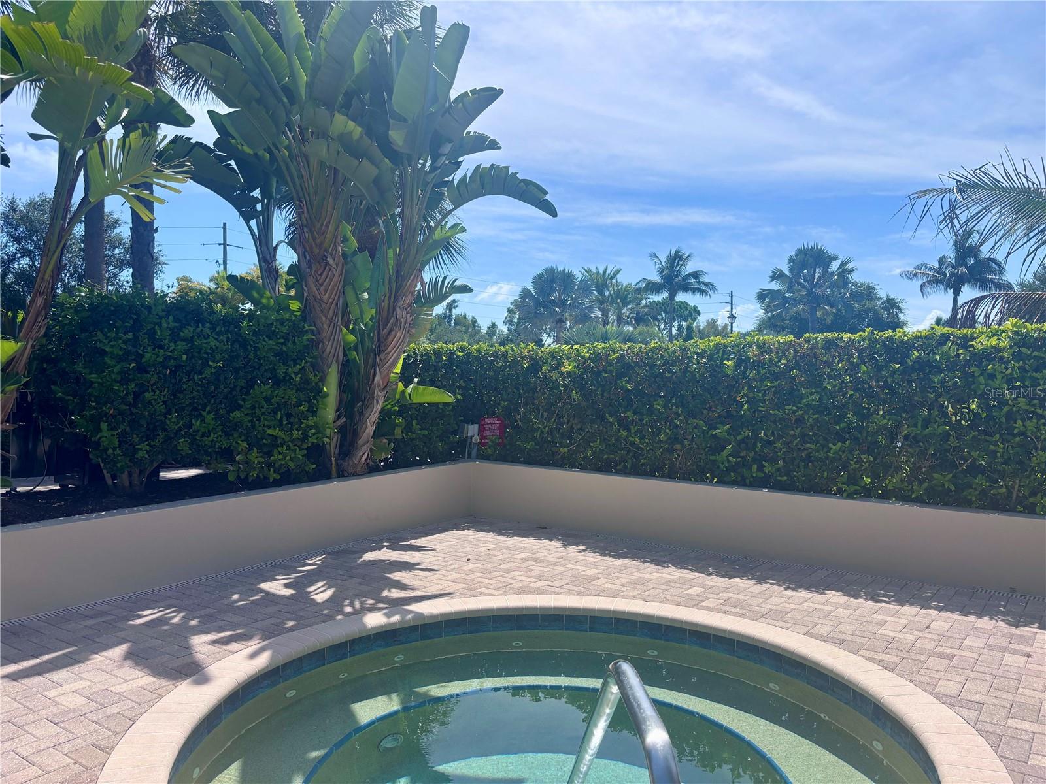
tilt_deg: -1.6
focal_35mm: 26
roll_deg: -0.7
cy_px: 392
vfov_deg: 53.1
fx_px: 786
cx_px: 523
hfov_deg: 67.3
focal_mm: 5.96
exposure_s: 1/4255
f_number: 1.6
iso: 50
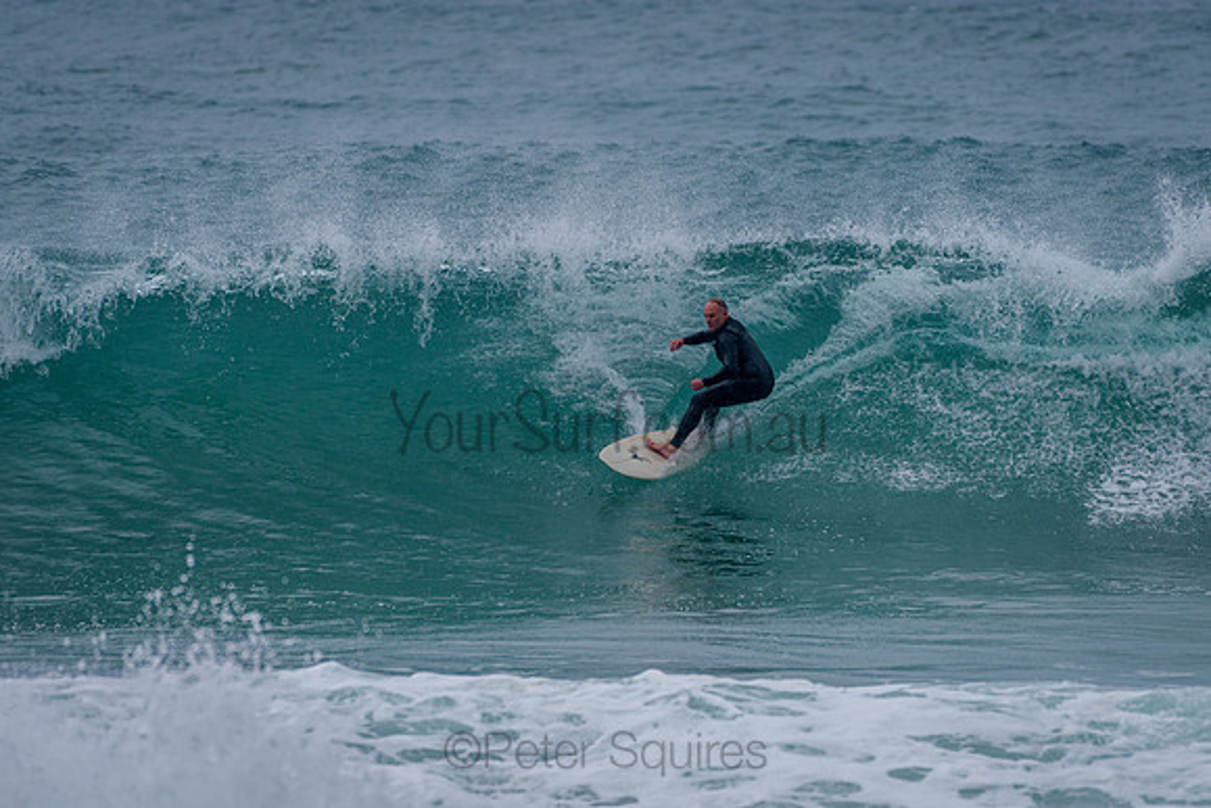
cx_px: 606
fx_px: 20608
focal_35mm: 613
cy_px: 404
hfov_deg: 3.4
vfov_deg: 2.2
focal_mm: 500
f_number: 5.6
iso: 360
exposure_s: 1/2000
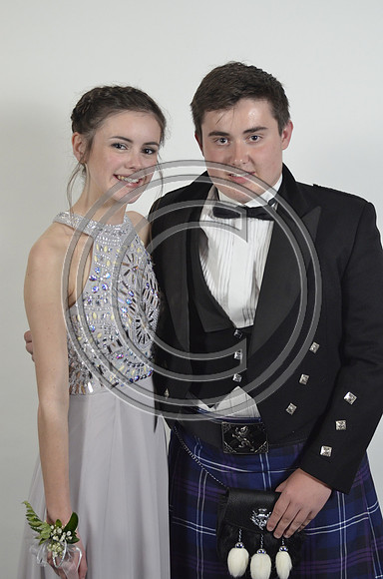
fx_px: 1082
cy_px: 290
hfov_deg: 20.1
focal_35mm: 68
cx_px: 192
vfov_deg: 29.9
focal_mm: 45
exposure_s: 1/100
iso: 1600
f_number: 5.6
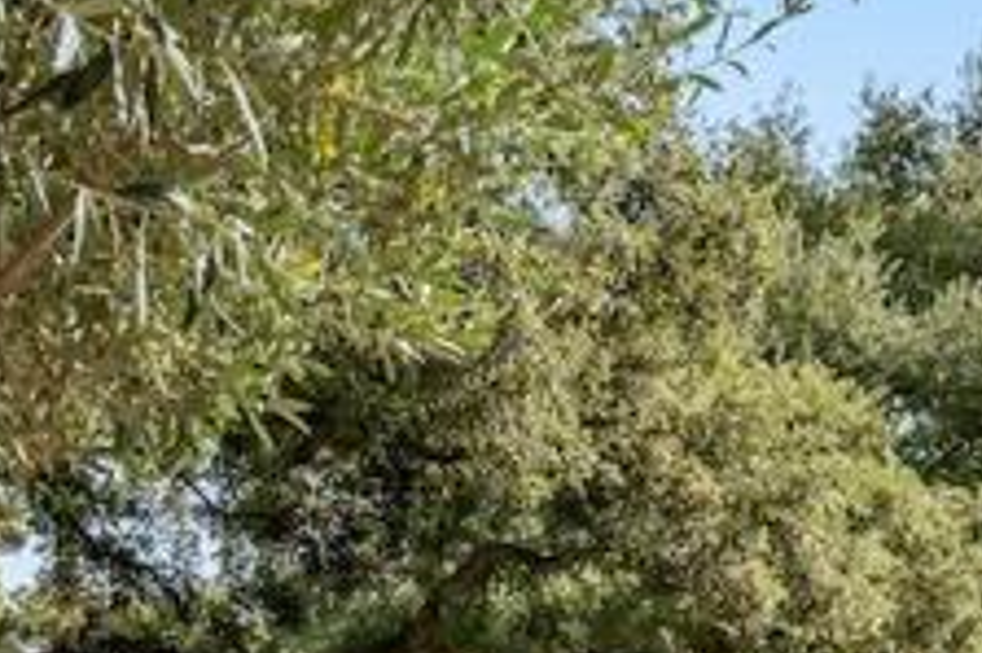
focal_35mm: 64
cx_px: 460
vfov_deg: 19.4
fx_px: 1744
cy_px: 879
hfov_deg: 31.4
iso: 640
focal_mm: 14
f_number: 9
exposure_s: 1/500
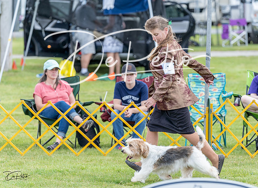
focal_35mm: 206
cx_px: 146
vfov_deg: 7.1
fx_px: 1517
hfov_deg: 9.7
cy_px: 106
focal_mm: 168
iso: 400
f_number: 4
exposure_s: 1/640
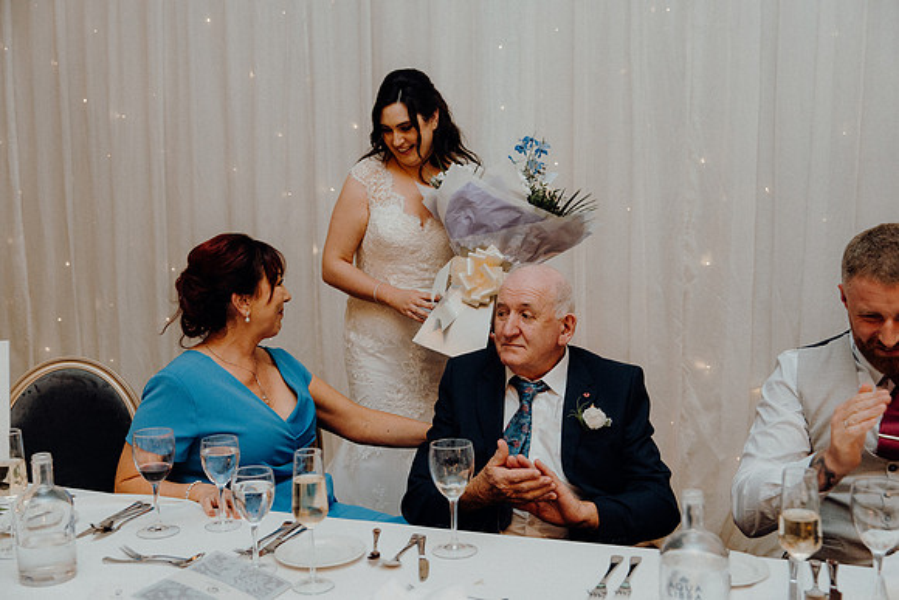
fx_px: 1024
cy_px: 300
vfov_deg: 32.6
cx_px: 450
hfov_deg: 47.4
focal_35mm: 41
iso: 2500
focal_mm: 41
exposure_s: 1/160
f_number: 3.5
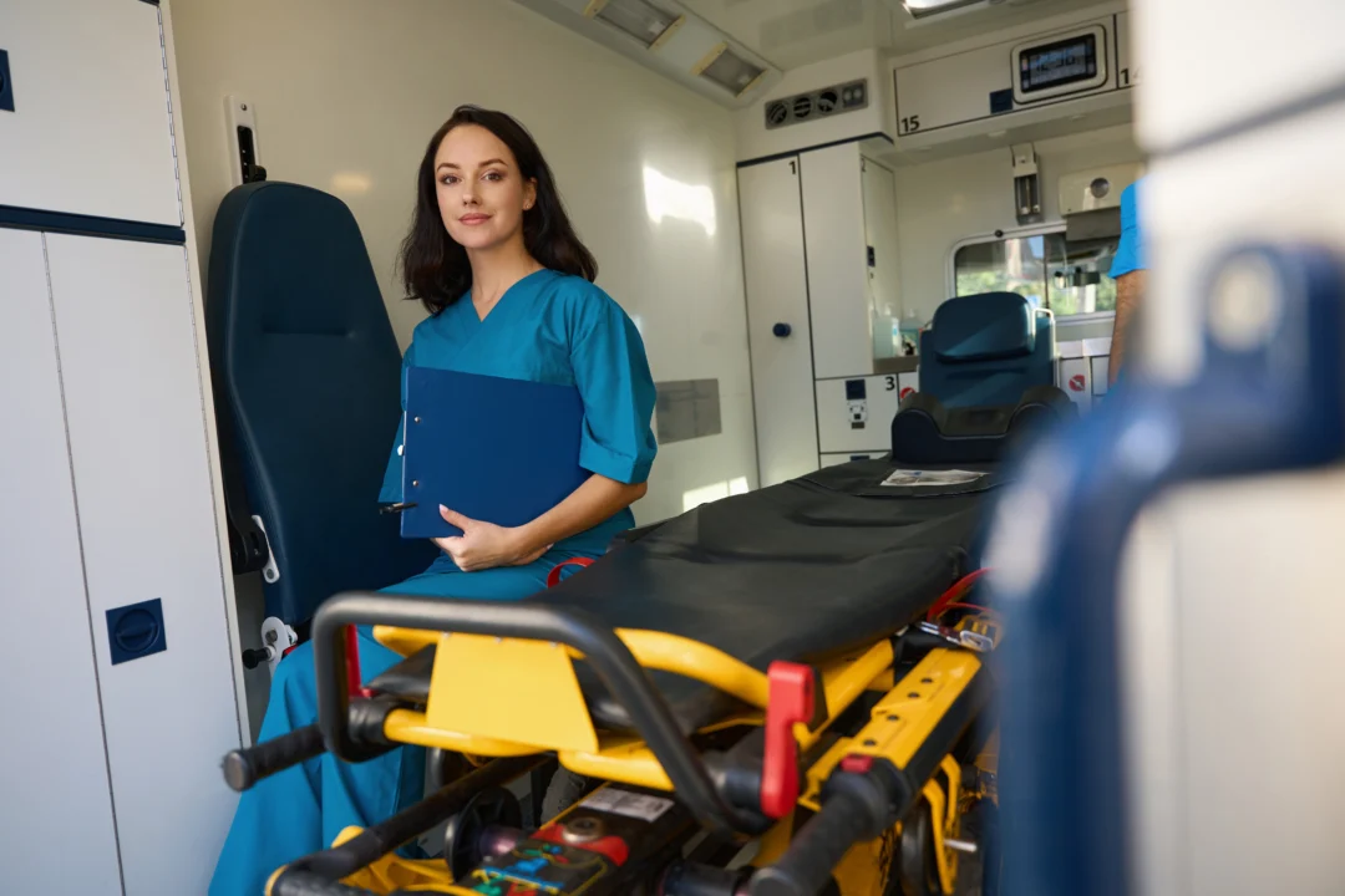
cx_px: 672
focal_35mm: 24
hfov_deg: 73.7
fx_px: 897
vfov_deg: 53.1
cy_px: 448
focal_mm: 24
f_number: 2.8
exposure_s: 1/320
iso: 200
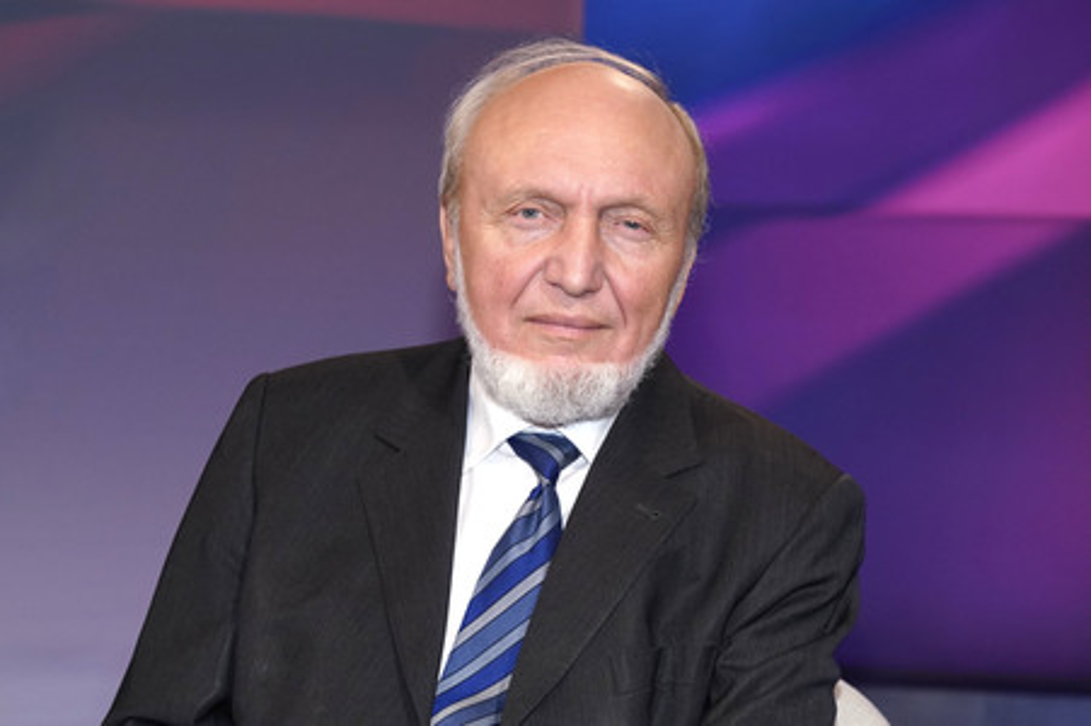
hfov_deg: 36.9
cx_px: 546
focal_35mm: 54
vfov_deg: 25.0
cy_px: 363
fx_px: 1635
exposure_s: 1/160
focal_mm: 54
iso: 1600
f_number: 5
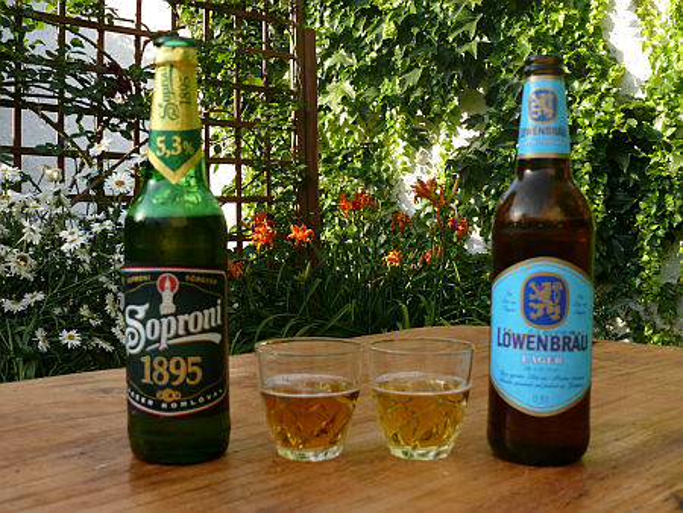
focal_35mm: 40
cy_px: 256
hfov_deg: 46.8
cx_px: 342
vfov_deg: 36.0
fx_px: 790
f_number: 4
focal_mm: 8
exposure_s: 1/200
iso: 100
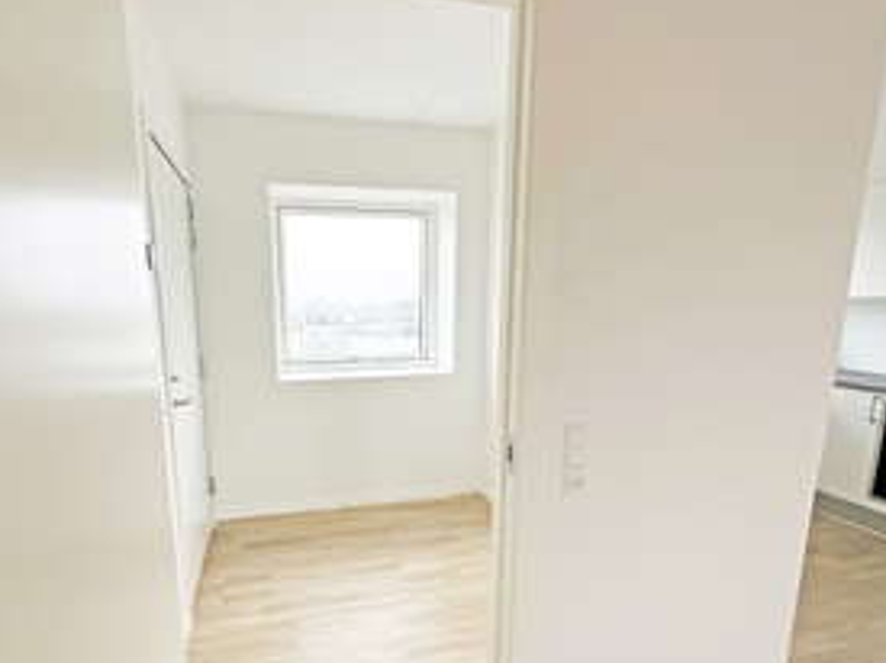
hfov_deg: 84.3
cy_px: 386
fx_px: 486
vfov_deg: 68.2
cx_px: 391
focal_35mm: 19
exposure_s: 1/100
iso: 160
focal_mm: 2.22
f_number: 2.2
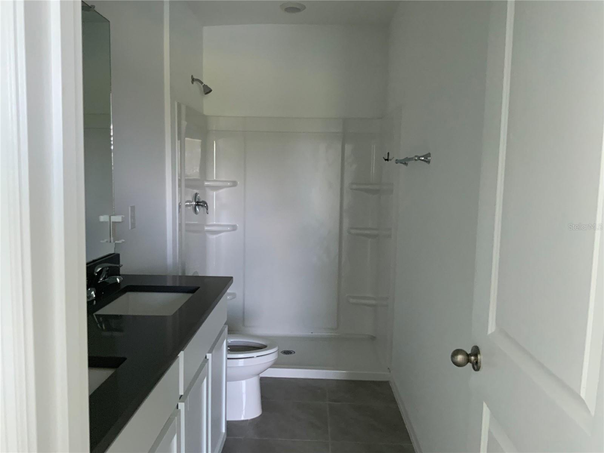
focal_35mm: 29
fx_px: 506
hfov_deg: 61.7
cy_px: 226
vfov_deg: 48.2
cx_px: 302
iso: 160
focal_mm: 3
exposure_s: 1/60
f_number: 1.8
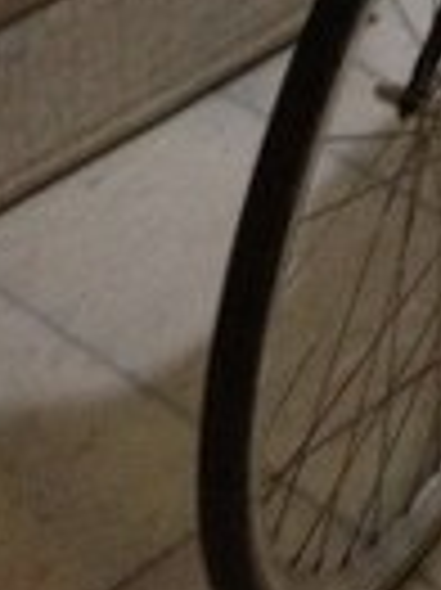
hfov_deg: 8.8
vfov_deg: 10.9
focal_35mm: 160
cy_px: -698
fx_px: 2722
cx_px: 842
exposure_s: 1/17
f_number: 2.4
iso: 400
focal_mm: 4.28
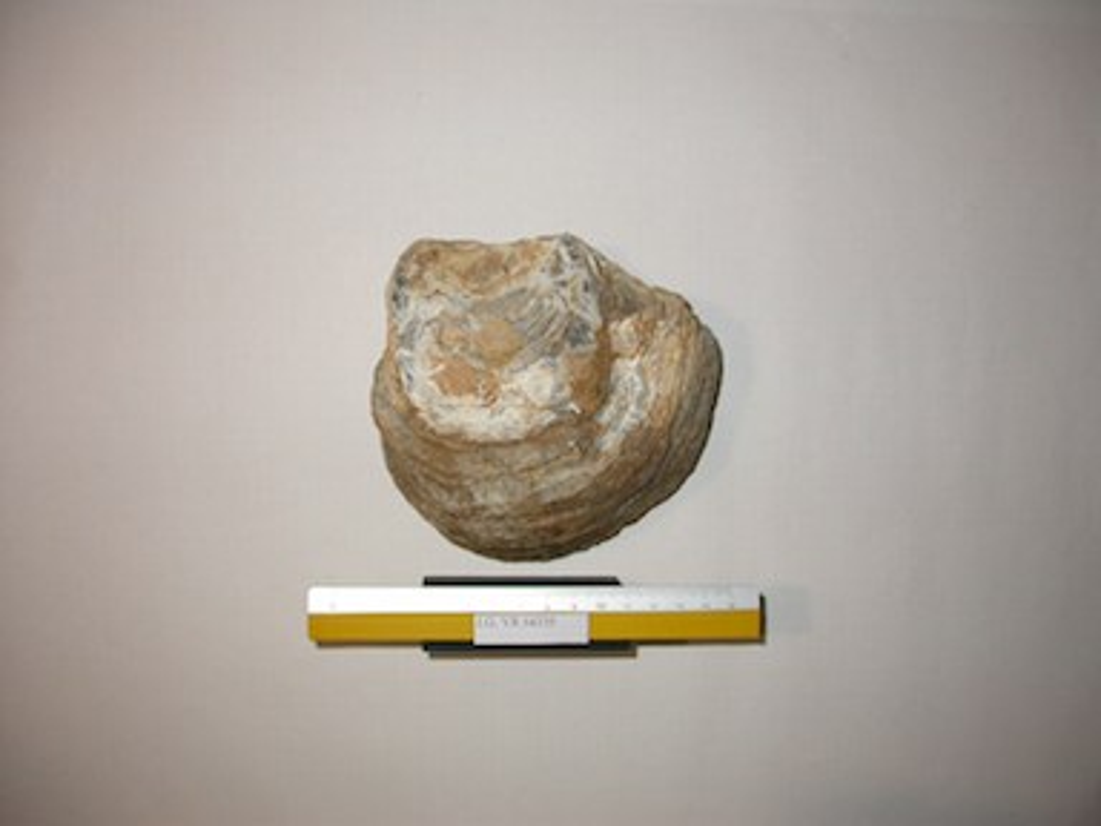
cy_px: 413
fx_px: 1209
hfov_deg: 49.0
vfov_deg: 37.7
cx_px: 550
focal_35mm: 38
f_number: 2.6
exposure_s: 1/60
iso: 100
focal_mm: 7.85
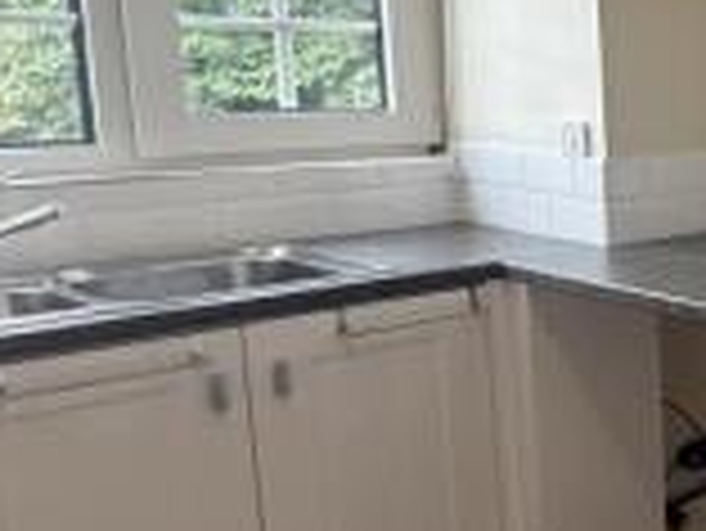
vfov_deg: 28.0
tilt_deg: -7.8
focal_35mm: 52
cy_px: 205
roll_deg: -2.1
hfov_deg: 22.3
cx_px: 1261
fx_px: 1061
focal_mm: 2.22
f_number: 2.2
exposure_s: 1/100
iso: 80
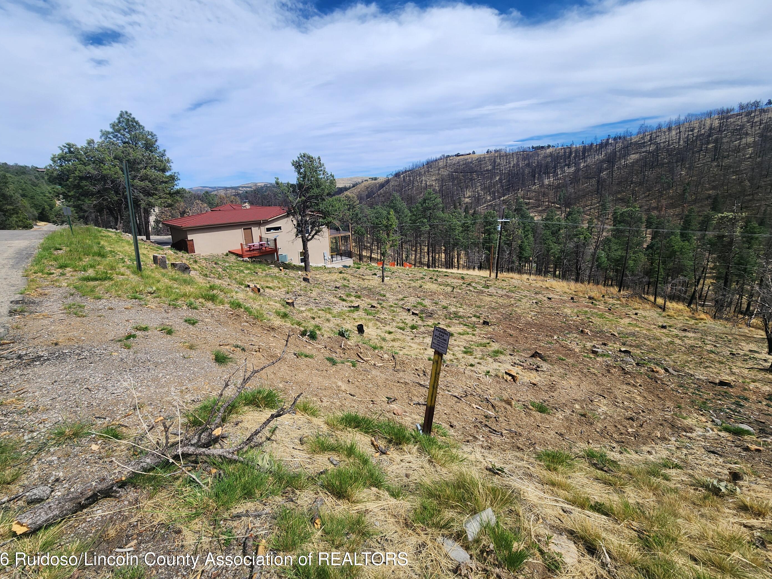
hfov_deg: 102.0
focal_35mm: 14
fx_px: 312
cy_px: 276
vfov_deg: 85.6
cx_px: 372
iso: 50
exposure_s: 1/2333
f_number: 2.2
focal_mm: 2.2
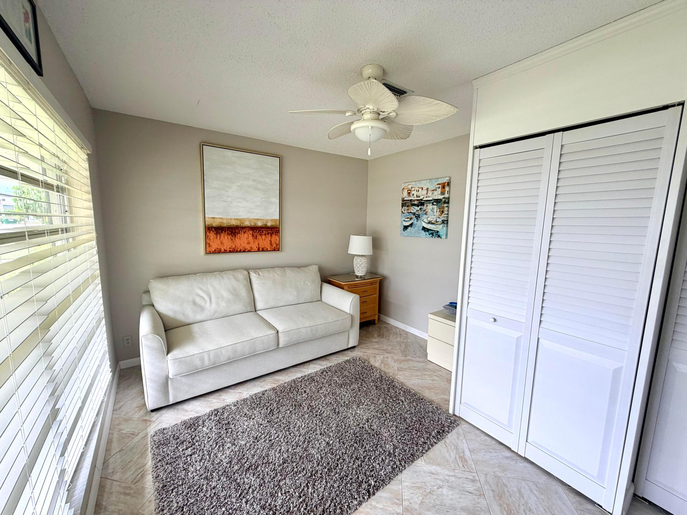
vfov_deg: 85.7
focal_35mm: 14
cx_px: 344
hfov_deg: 102.1
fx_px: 278
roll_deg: -0.7
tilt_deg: -8.5
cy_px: 258
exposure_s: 1/121
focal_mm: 2.22
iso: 64
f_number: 2.2
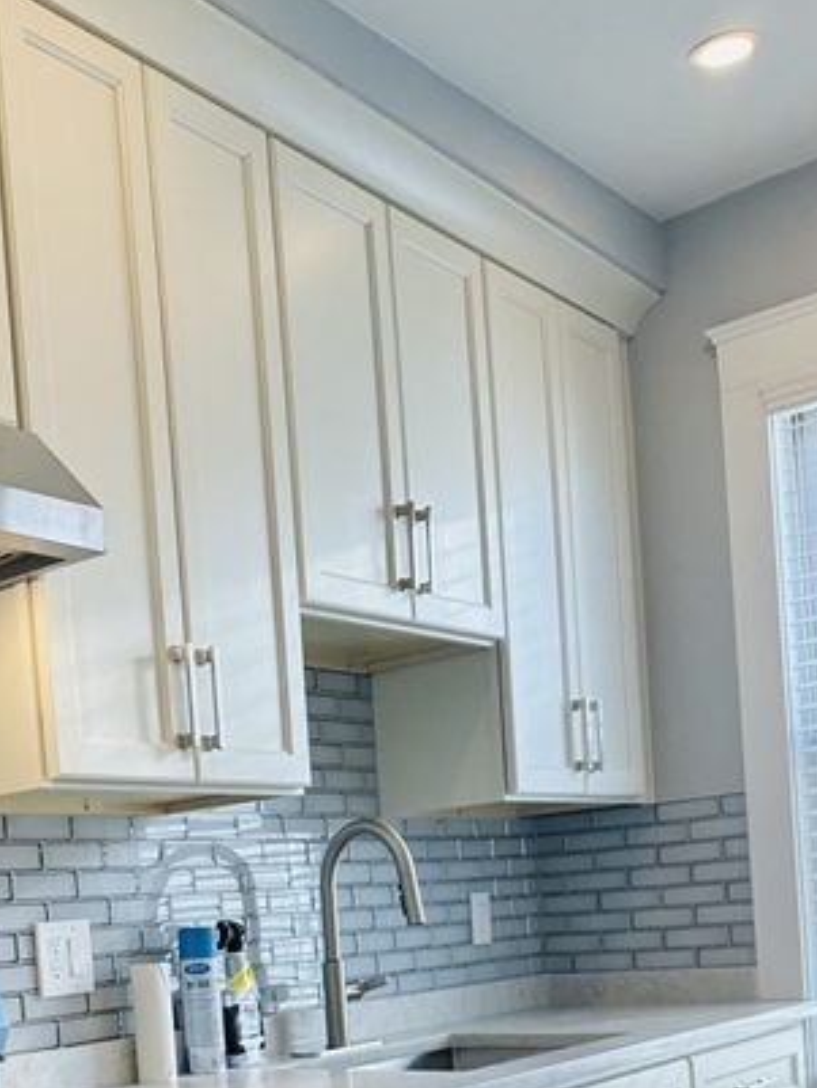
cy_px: 969
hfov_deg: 30.6
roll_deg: +4.0
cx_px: 147
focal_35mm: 46
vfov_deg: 38.5
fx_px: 1447
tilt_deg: -1.8
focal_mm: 6.86
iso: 64
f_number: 1.78
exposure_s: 1/154
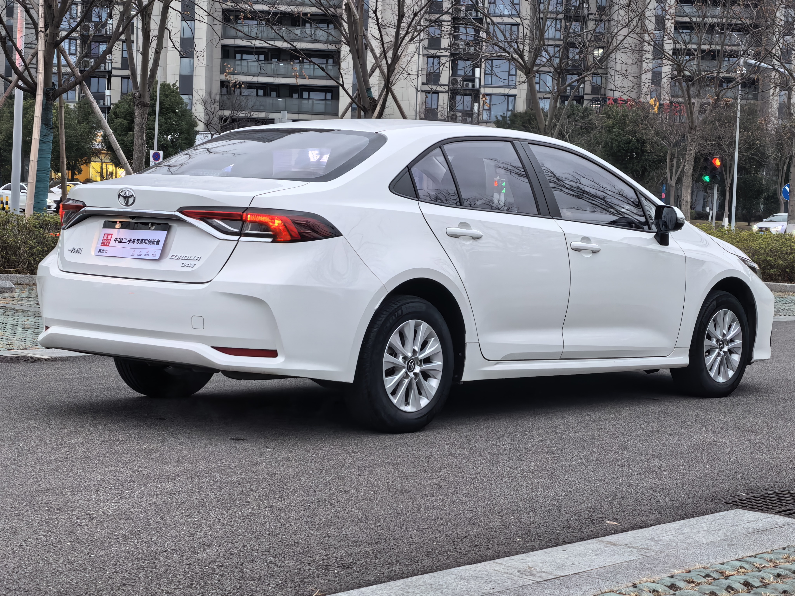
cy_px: 298
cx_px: 398
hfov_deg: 26.3
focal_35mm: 74
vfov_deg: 19.9
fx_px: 1700
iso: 250
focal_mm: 6.98
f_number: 1.4
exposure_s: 1/167
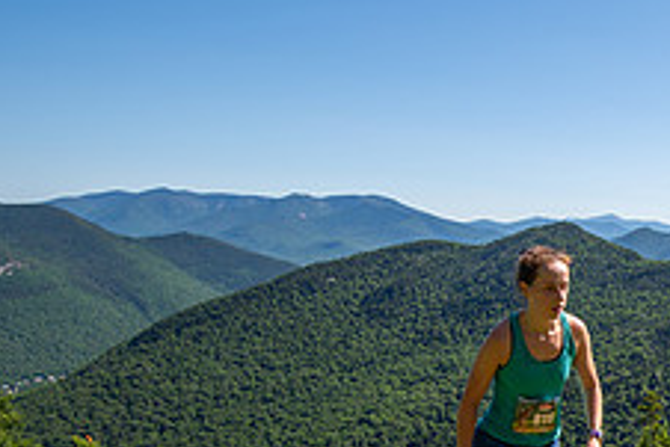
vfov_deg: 31.6
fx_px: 764
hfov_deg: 38.9
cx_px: 738
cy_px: 373
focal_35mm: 41
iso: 100
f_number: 5
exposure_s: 1/640
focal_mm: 16
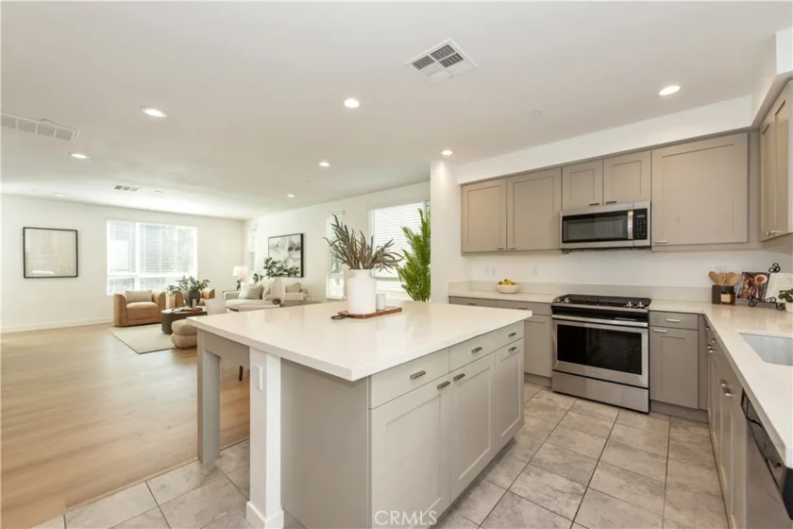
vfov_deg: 81.2
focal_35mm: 14
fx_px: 308
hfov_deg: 104.3
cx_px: 396
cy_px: 264
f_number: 5.6
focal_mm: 14
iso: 640
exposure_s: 1/125
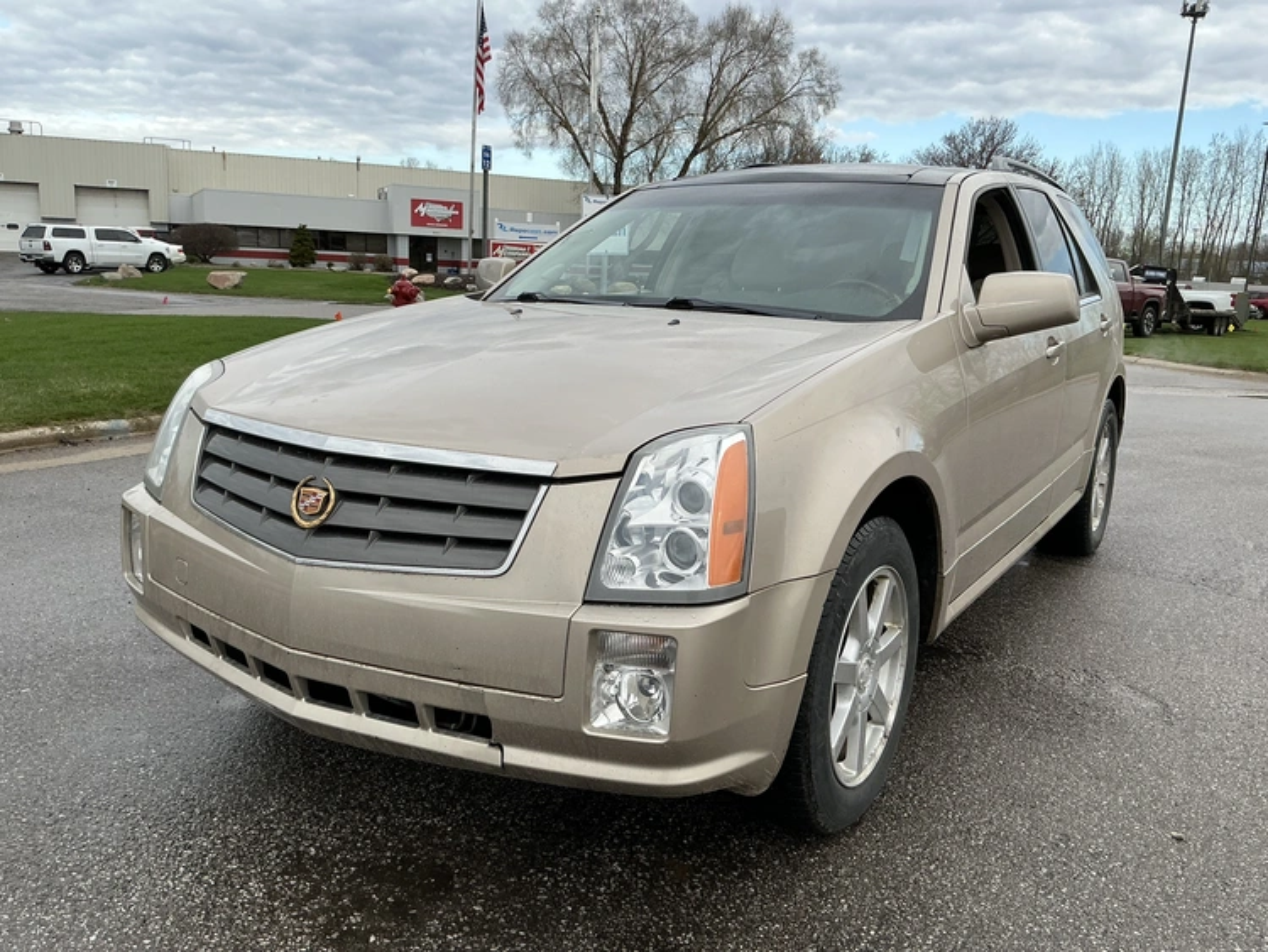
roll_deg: -1.4
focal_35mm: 28
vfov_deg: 49.8
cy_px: 476
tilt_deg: -10.8
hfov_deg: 63.4
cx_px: 634
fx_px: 1026
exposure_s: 1/728
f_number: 1.8
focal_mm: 3
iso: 25
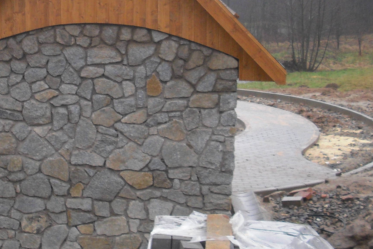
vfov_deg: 18.0
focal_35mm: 75
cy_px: 39
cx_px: 89
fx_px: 777
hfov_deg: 26.6
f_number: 2.8
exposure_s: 1/30
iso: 200
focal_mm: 6.2
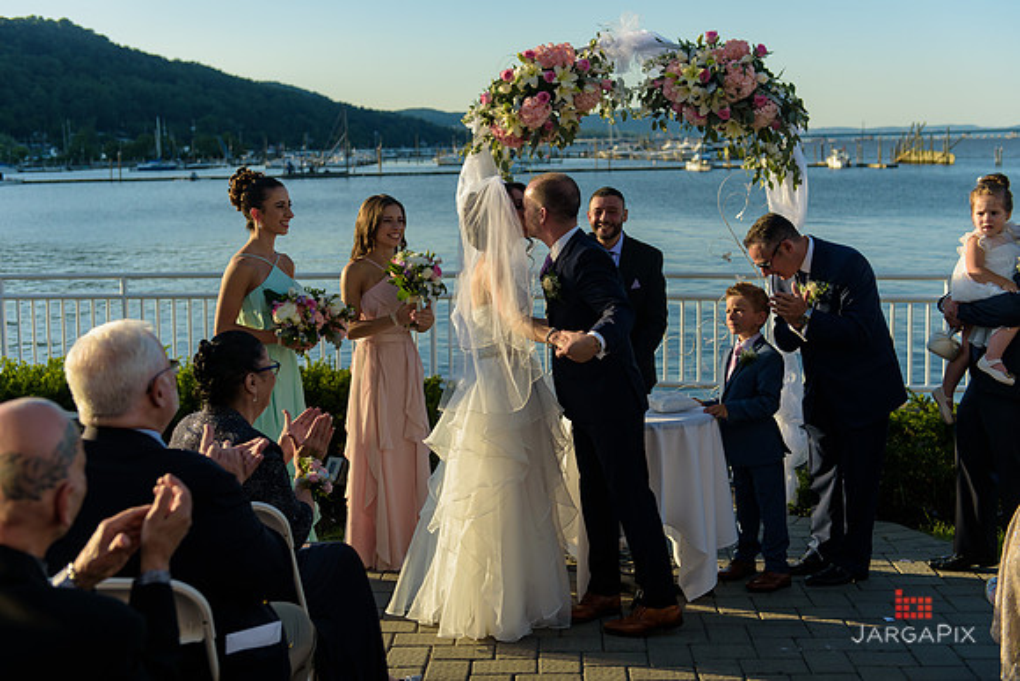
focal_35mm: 48
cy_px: 340
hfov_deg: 41.1
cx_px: 510
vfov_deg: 28.1
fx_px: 1360
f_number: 3.2
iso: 200
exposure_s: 1/1600
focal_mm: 48
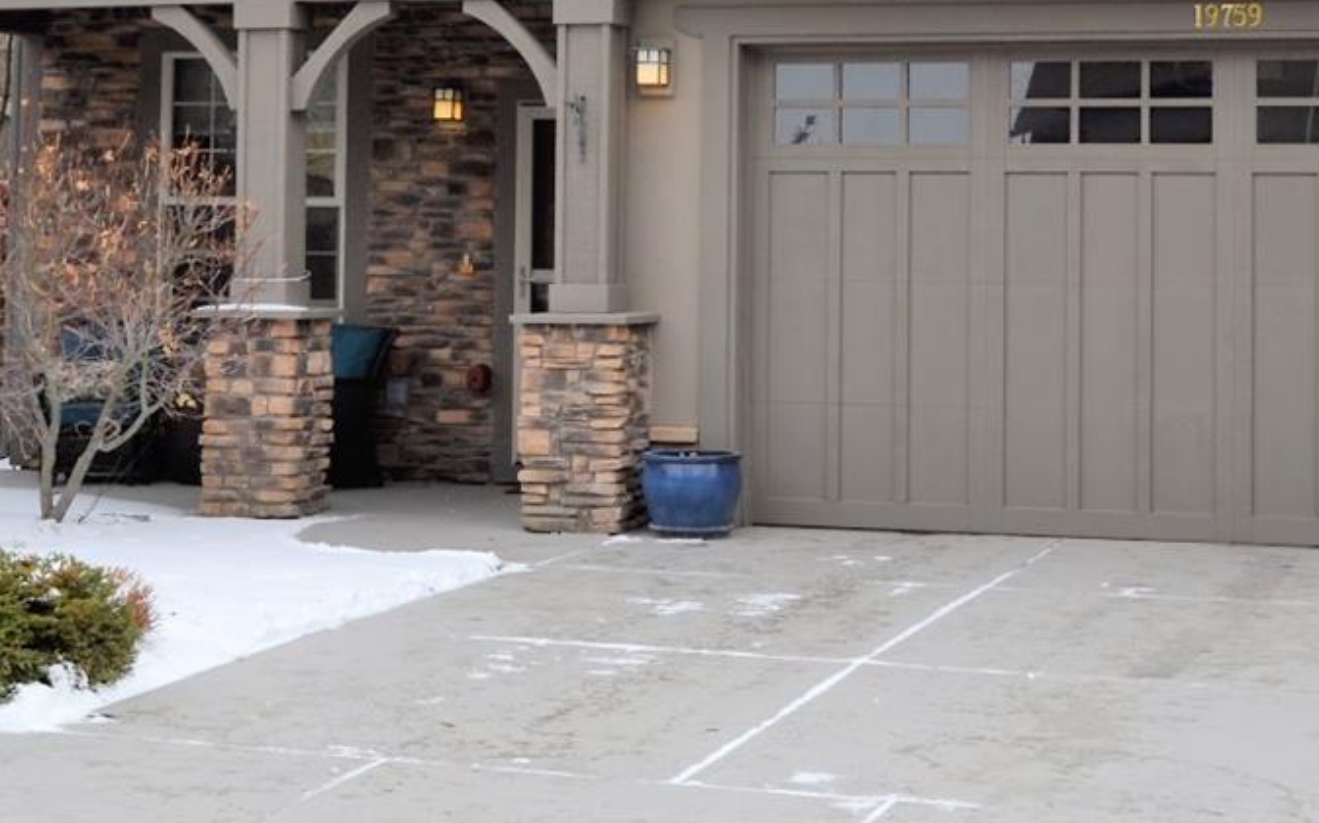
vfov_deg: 17.1
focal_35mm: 75
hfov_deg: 27.4
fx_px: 2695
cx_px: 811
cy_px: 47
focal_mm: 22
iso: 100
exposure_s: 1/160
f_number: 6.3
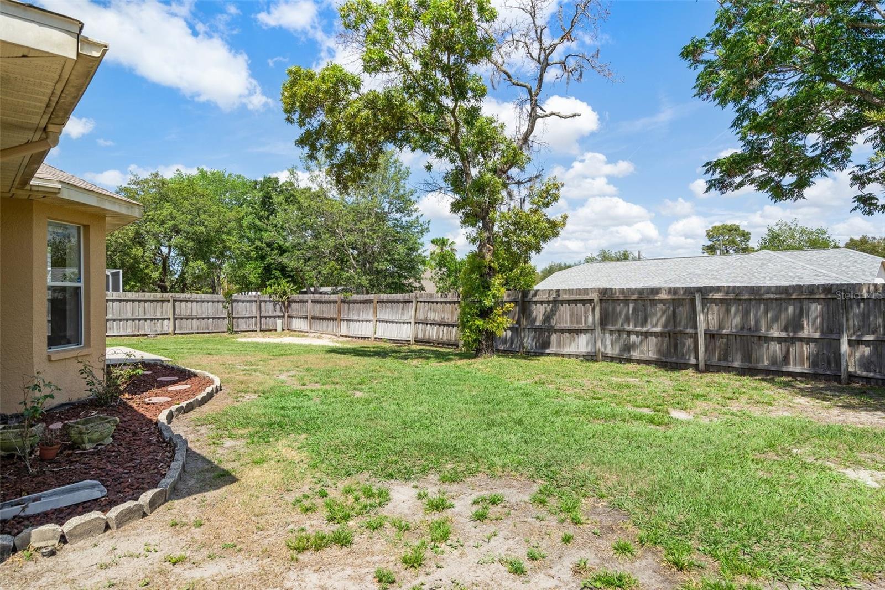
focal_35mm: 20
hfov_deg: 84.0
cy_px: 295
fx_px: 492
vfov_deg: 61.9
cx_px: 442
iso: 320
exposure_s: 1/500
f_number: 8
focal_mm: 20
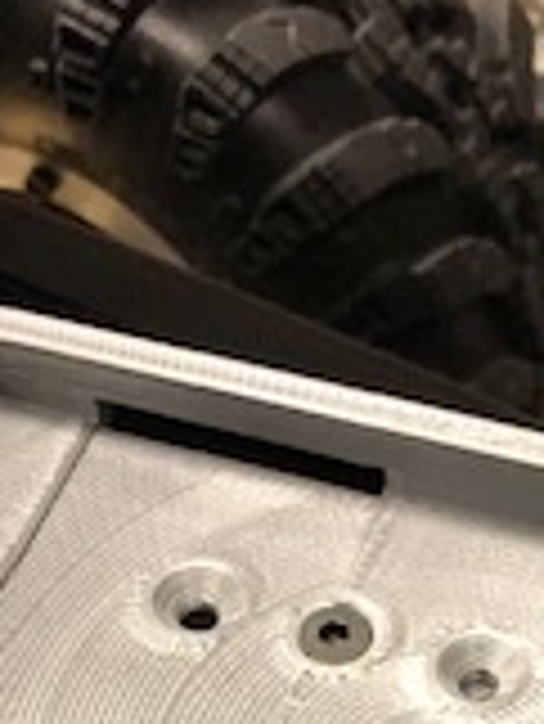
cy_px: 980
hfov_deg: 13.3
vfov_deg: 16.6
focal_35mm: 111
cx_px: 387
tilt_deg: -56.9
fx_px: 2323
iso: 100
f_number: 1.8
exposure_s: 1/15
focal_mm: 4
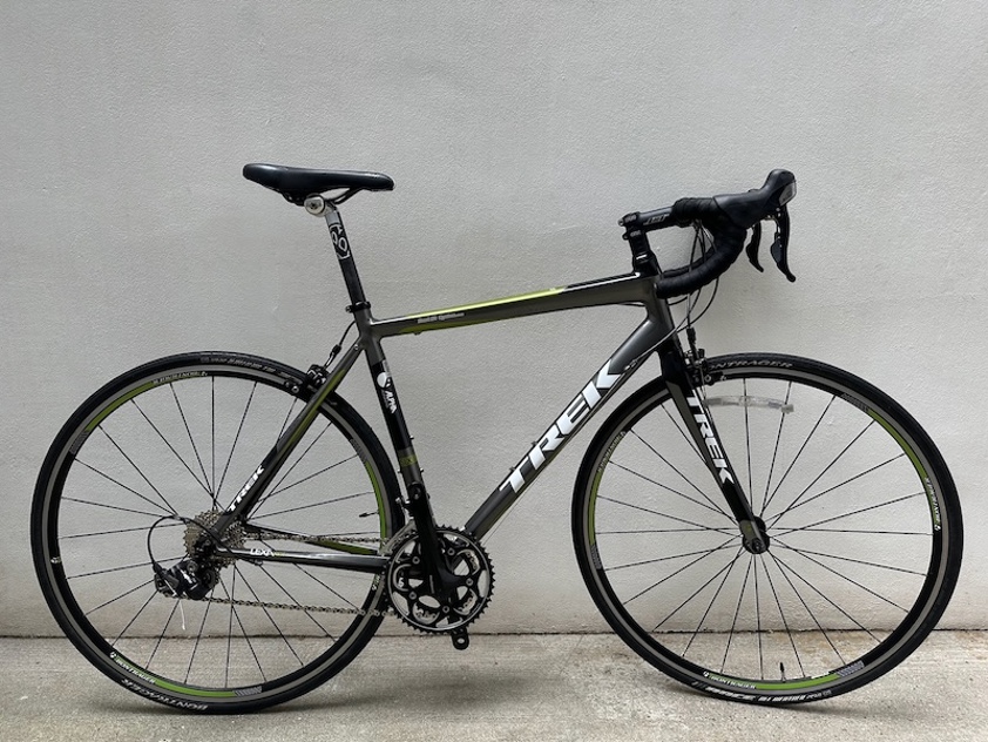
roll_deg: +0.1
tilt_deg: -7.8
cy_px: 371
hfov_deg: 71.6
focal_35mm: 24
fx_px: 685
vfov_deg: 56.8
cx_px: 494
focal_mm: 6.86
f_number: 1.78
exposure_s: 1/376
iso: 80
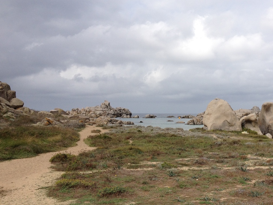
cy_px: 91
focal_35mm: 51
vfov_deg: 28.5
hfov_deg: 36.8
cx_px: 196
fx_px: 402
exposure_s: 1/1972
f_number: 2.4
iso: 64
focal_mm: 4.28
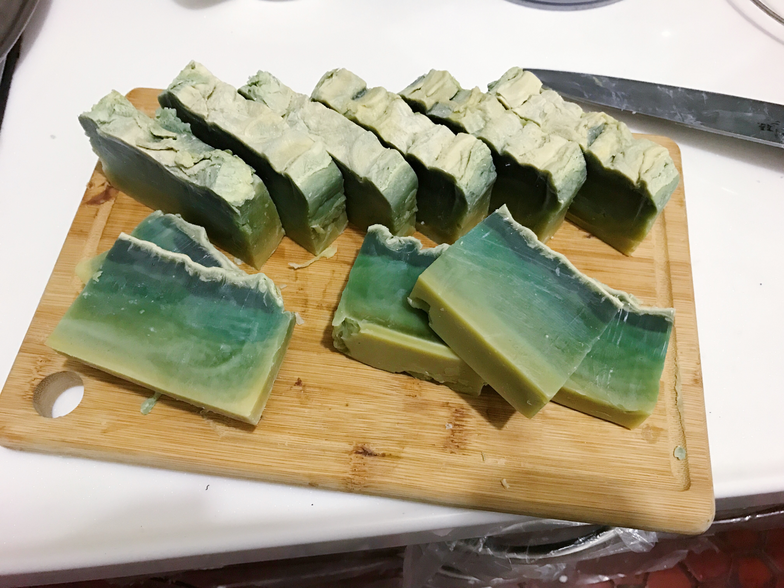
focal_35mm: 28
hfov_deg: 63.4
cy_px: 294
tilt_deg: -62.7
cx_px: 392
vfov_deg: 49.7
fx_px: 634
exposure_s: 1/13
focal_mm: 3.99
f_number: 1.8
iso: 100
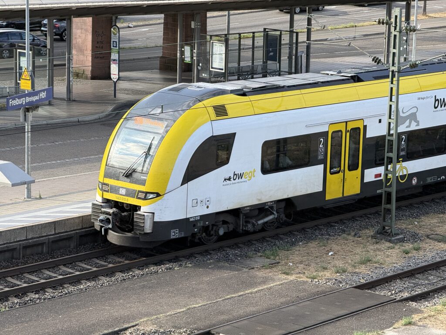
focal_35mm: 120
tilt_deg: -9.5
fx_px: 1546
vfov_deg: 12.3
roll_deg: -1.1
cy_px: 168
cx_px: 223
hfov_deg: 16.4
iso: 50
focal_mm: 15.66
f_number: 2.8
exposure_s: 1/277
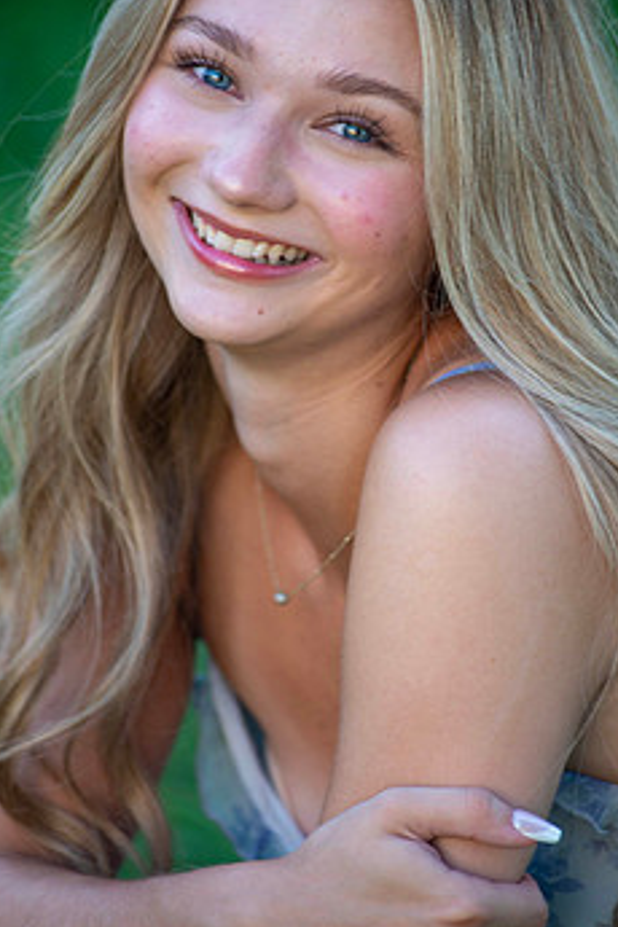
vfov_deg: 7.9
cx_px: 317
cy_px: 382
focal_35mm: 261
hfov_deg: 5.3
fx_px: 6720
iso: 160
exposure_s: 1/200
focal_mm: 200
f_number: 4
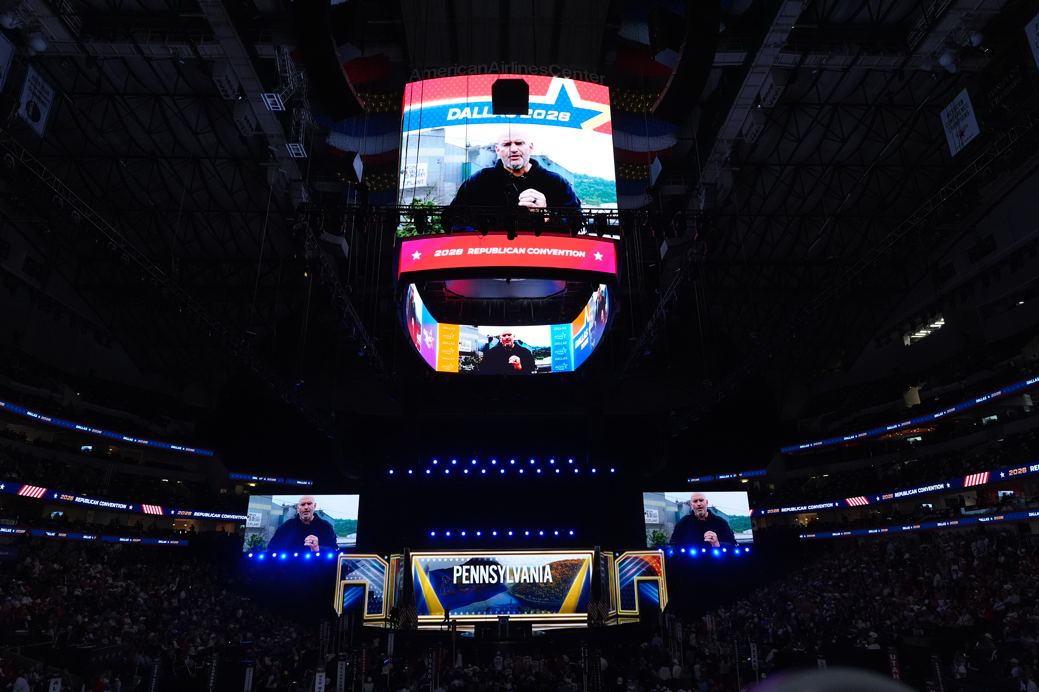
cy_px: 346
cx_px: 520
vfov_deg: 57.2
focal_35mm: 22
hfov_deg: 78.6
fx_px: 635
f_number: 4
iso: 4000
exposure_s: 1/400
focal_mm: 22
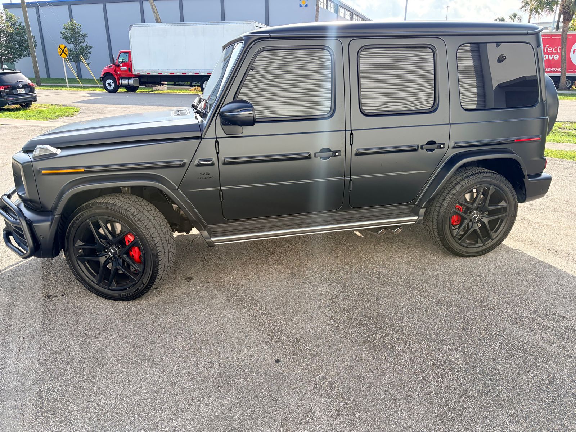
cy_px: 216
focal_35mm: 26
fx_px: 433
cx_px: 288
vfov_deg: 53.1
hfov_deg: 67.3
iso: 50
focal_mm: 5.96
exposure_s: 1/945
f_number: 1.6
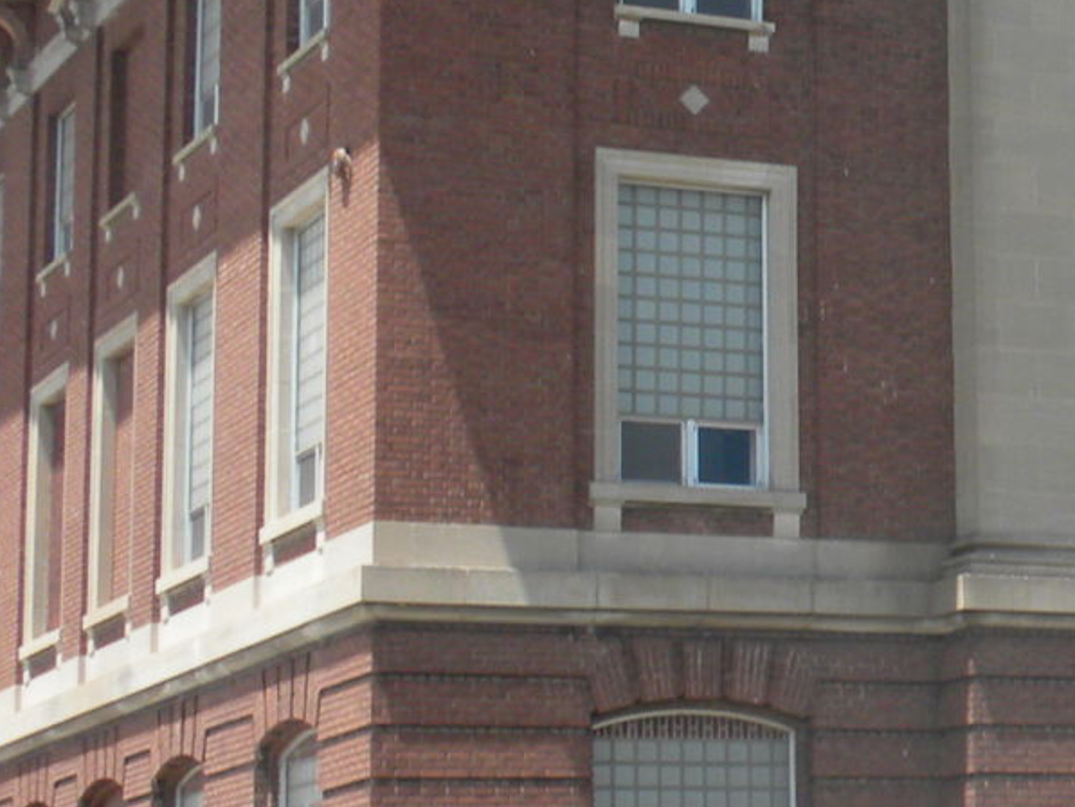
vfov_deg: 12.4
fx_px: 3696
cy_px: 249
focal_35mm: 119
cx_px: 1302
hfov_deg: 15.9
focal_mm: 6.6
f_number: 10
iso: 64
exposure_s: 1/66.7
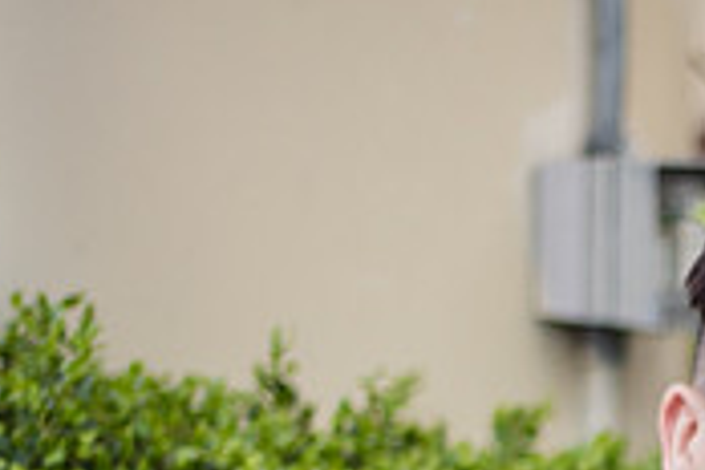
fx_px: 3270
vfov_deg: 8.1
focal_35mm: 167
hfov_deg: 11.7
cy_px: 707
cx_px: 1078
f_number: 1.8
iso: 500
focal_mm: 50
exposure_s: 1/800
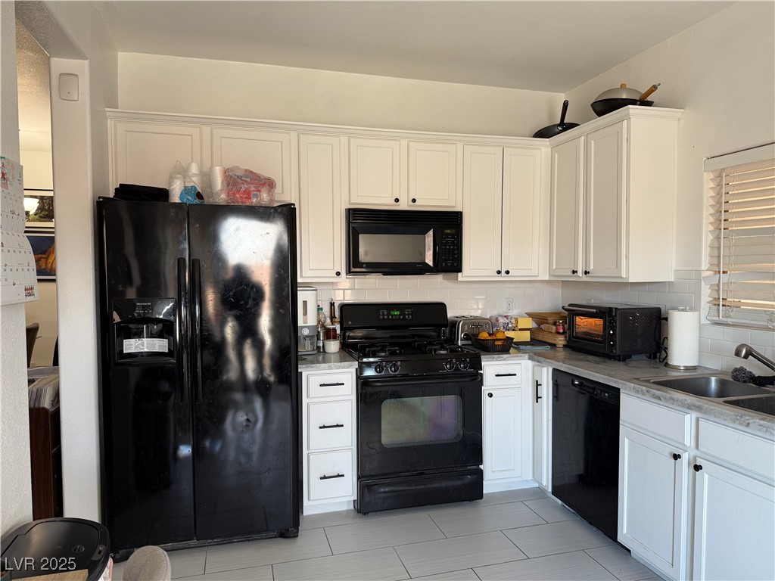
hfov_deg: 71.6
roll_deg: +0.7
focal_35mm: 24
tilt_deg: -2.2
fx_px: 537
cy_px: 290
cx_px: 388
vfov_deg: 56.8
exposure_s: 1/60
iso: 125
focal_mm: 6.76
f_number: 1.78
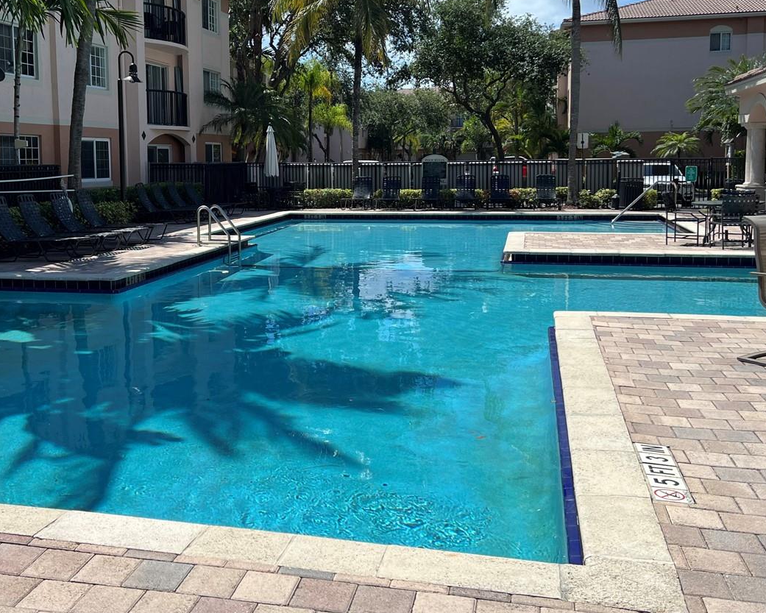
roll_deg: +0.7
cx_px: 280
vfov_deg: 37.9
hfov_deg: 46.4
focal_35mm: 39
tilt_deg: -4.5
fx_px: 884
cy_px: 219
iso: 50
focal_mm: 5.7
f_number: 1.5
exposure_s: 1/4630
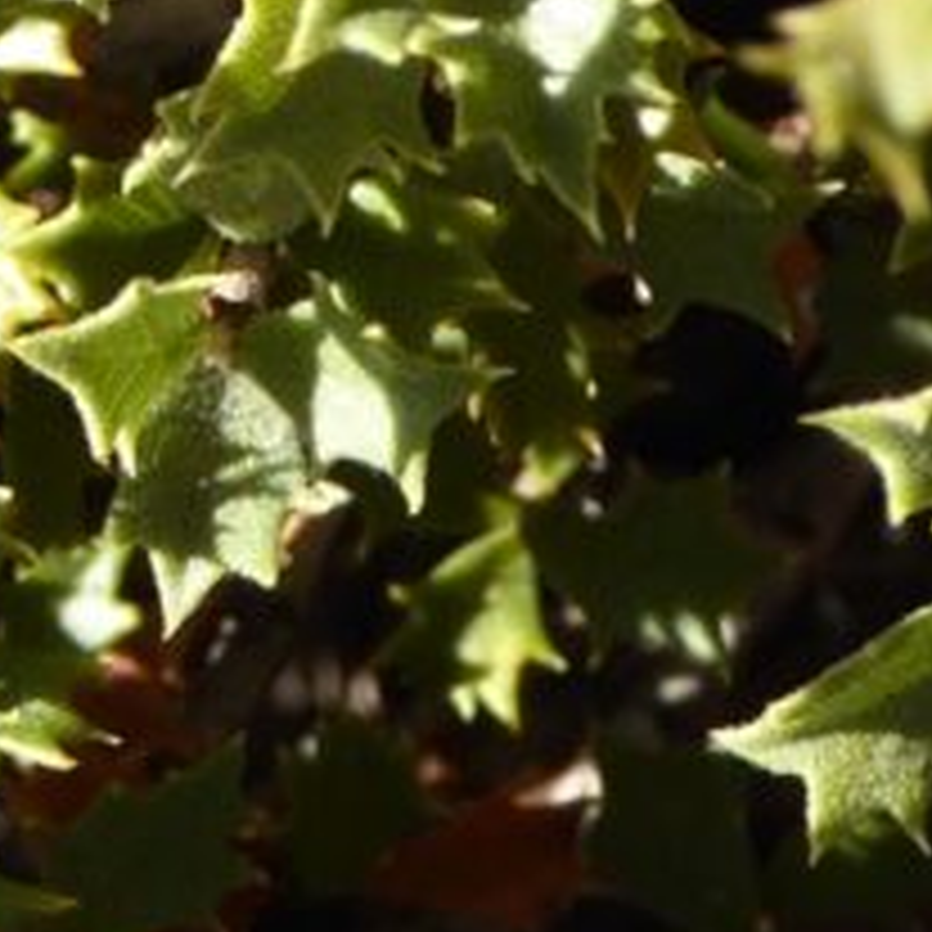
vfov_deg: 6.5
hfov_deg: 6.5
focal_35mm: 267
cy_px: -243
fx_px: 8133
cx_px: -356
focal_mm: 10.9
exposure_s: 1/125
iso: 80
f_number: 4.3
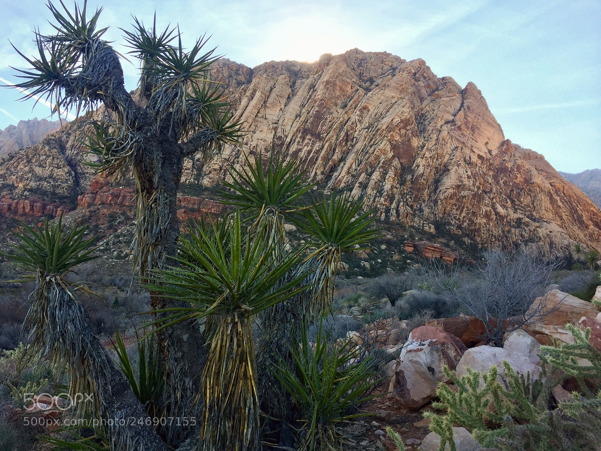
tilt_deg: +8.5
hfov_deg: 61.7
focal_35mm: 29
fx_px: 503
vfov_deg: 48.2
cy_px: 226
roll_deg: -2.5
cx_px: 300
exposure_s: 1/455
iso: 32
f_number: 2.2
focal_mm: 4.15
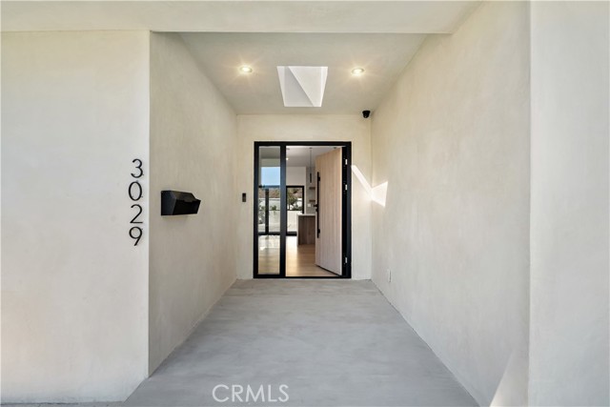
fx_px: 254
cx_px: 305
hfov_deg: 100.4
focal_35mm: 15
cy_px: 204
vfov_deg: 77.4
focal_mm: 15
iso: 100
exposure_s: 1/10
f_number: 8
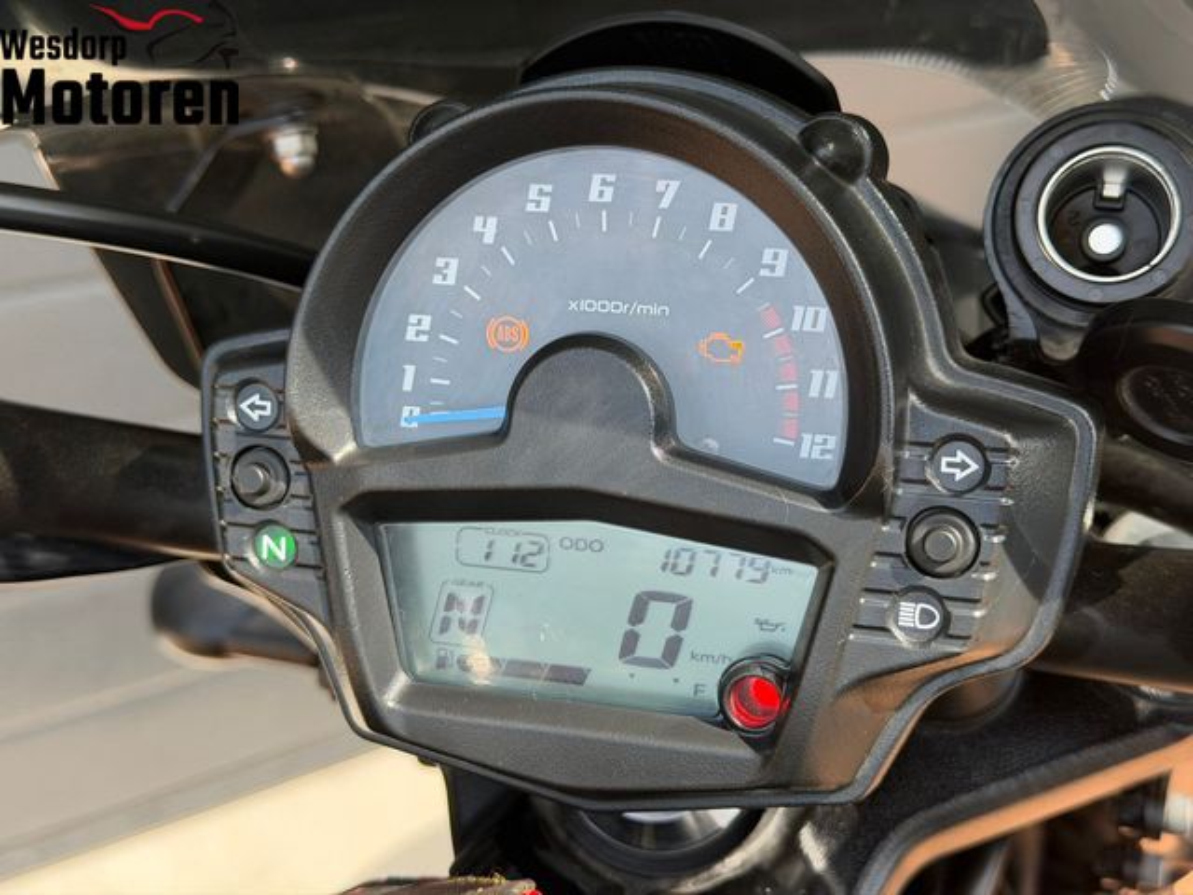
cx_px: 596
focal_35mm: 48
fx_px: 1654
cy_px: 448
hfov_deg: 39.7
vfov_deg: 30.3
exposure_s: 1/975
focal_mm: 6.76
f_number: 1.78
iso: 80
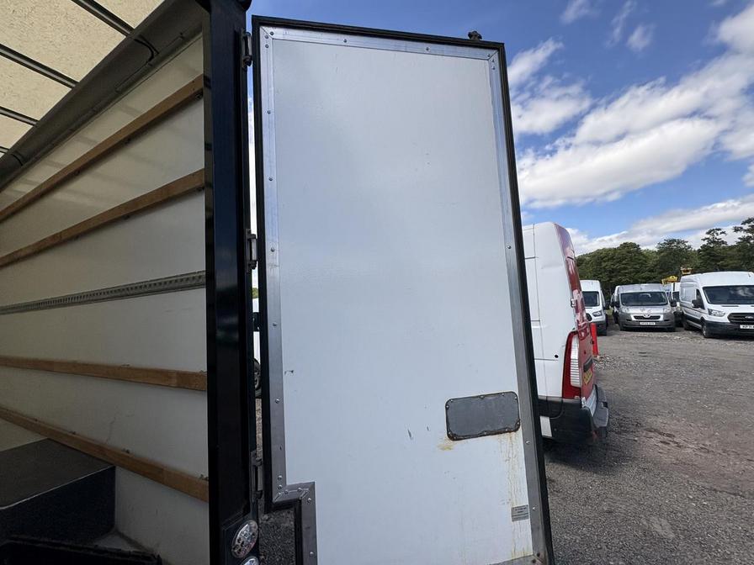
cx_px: 377
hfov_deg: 102.1
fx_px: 305
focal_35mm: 14
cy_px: 282
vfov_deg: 85.7
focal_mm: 2.22
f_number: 2.2
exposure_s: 1/1567
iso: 40
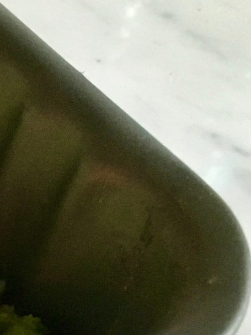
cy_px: 323
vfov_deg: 19.5
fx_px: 947
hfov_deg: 12.9
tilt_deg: -45.1
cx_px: -276
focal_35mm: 98
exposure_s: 1/17
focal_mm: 4.15
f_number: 2.2
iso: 250
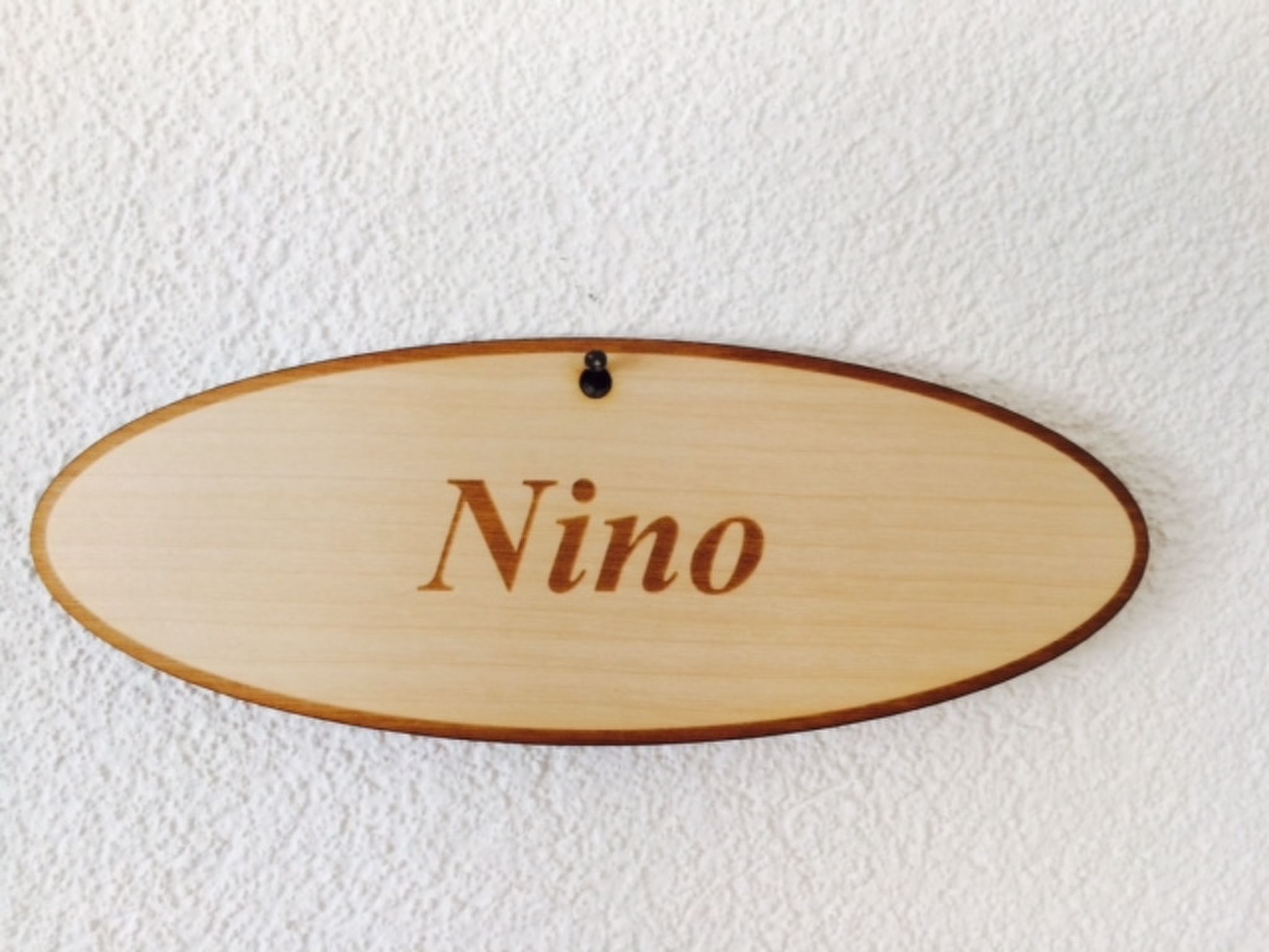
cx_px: 634
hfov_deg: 60.0
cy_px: 476
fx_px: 1100
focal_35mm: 30
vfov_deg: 46.8
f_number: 2.2
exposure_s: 1/30
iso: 50
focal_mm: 4.12
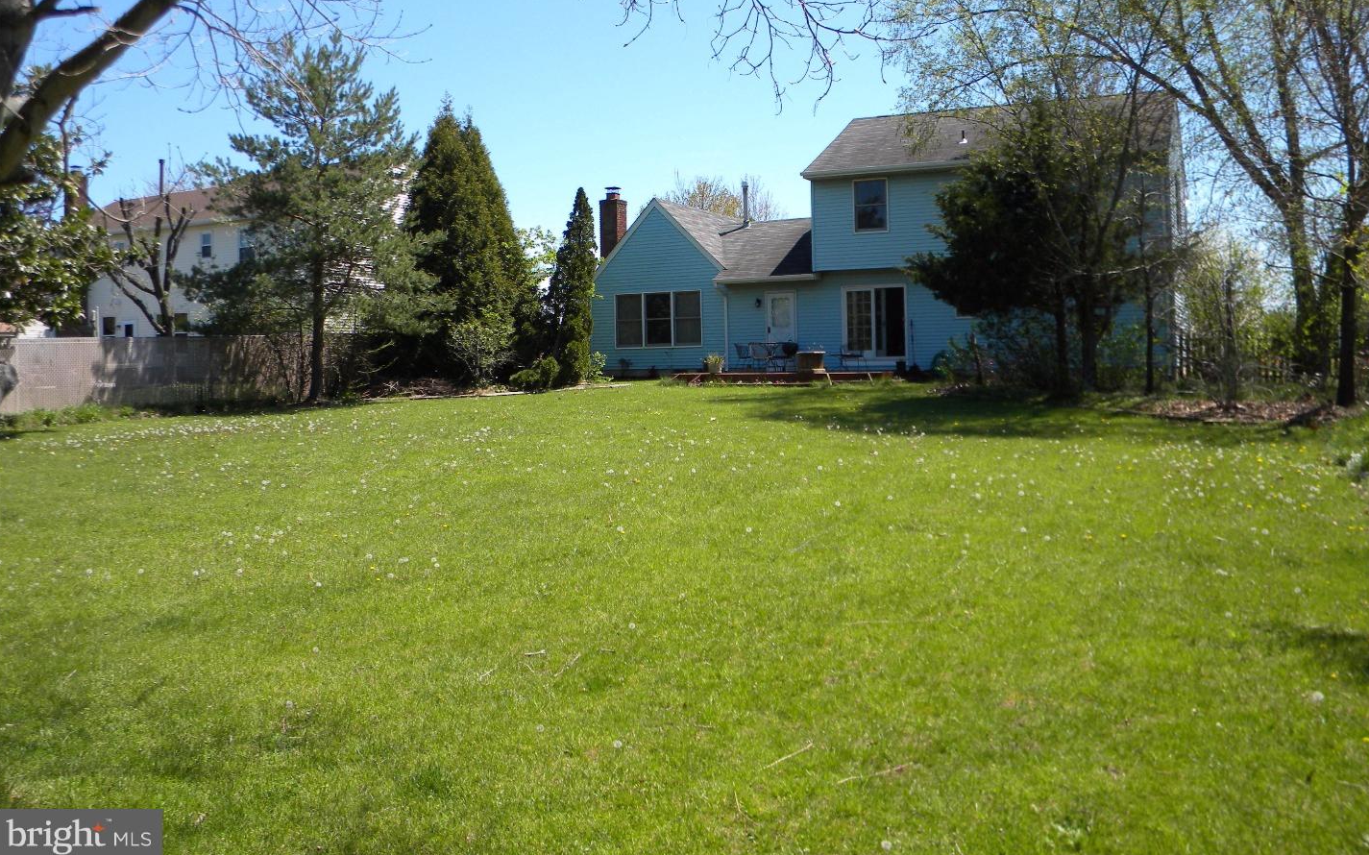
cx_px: 686
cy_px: 346
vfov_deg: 41.6
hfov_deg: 62.9
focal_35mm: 30
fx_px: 1119
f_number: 3.5
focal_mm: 5
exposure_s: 1/672
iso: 80
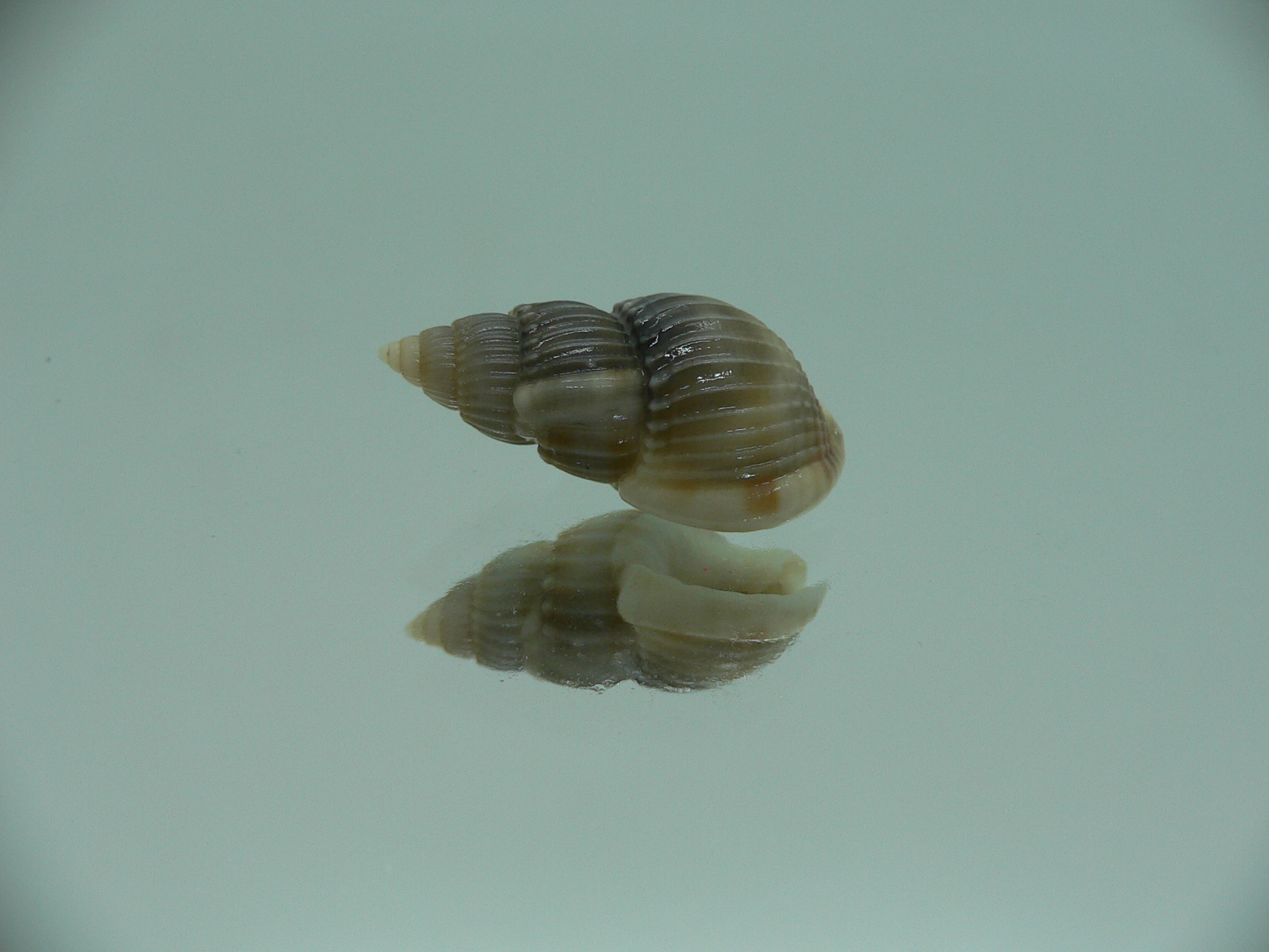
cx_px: 634
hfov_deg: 52.6
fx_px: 1283
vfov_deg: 40.7
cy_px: 476
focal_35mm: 35
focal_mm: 4.6
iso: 80
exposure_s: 1/60
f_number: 2.8
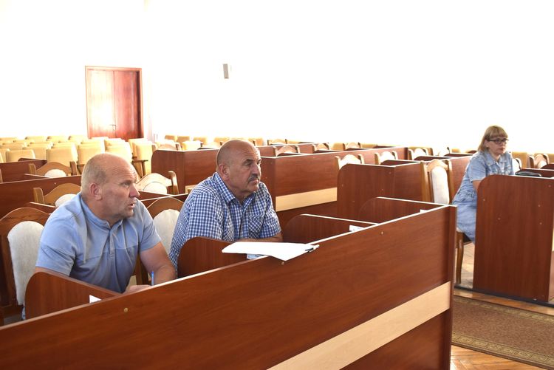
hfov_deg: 47.9
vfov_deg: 33.1
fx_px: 624
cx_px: 277
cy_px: 185
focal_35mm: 40
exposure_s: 1/125
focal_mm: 27
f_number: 5.6
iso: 320
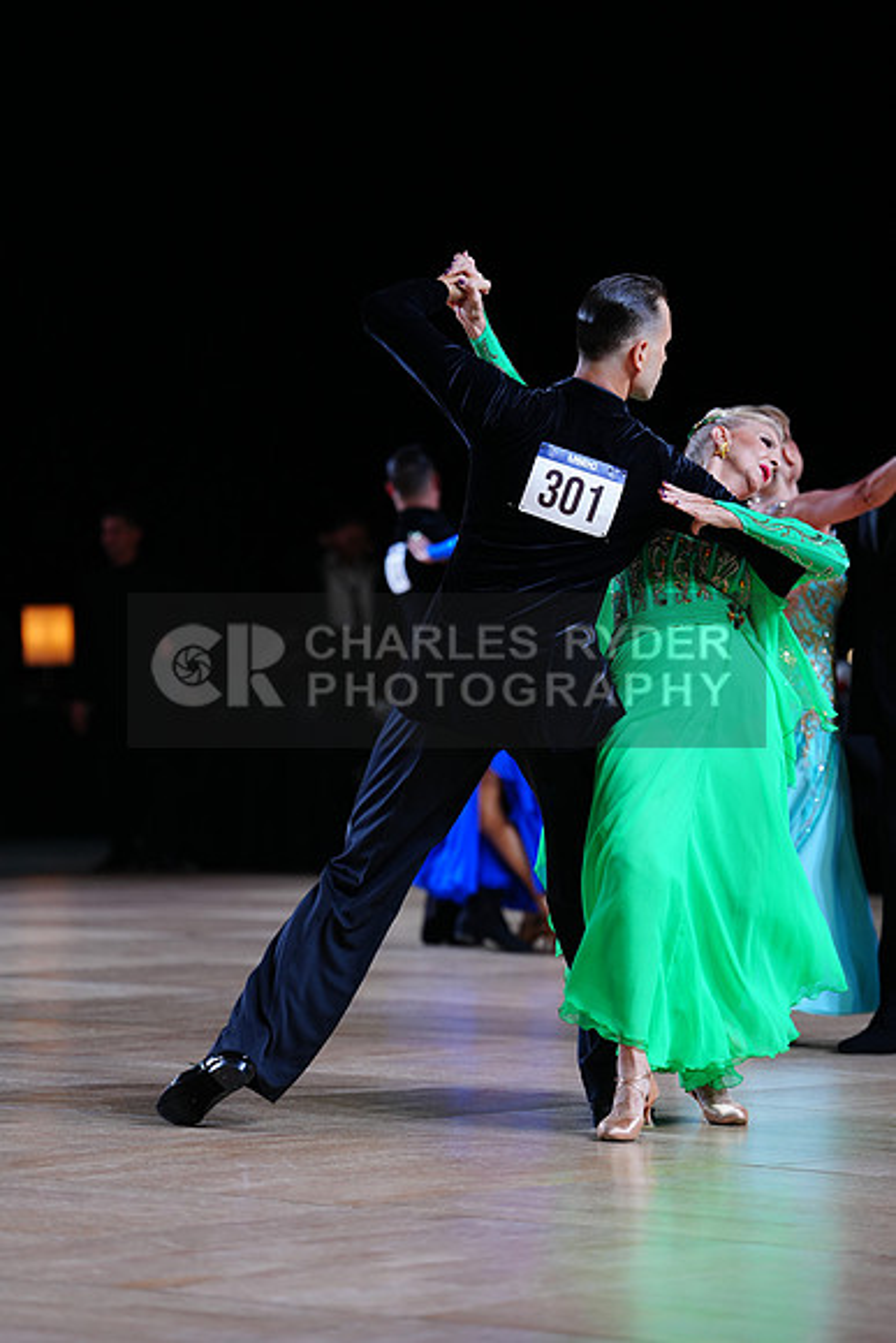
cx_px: 448
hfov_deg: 9.5
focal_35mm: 144
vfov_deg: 14.2
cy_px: 672
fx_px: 5372
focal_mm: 144
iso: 500
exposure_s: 1/500
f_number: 2.8
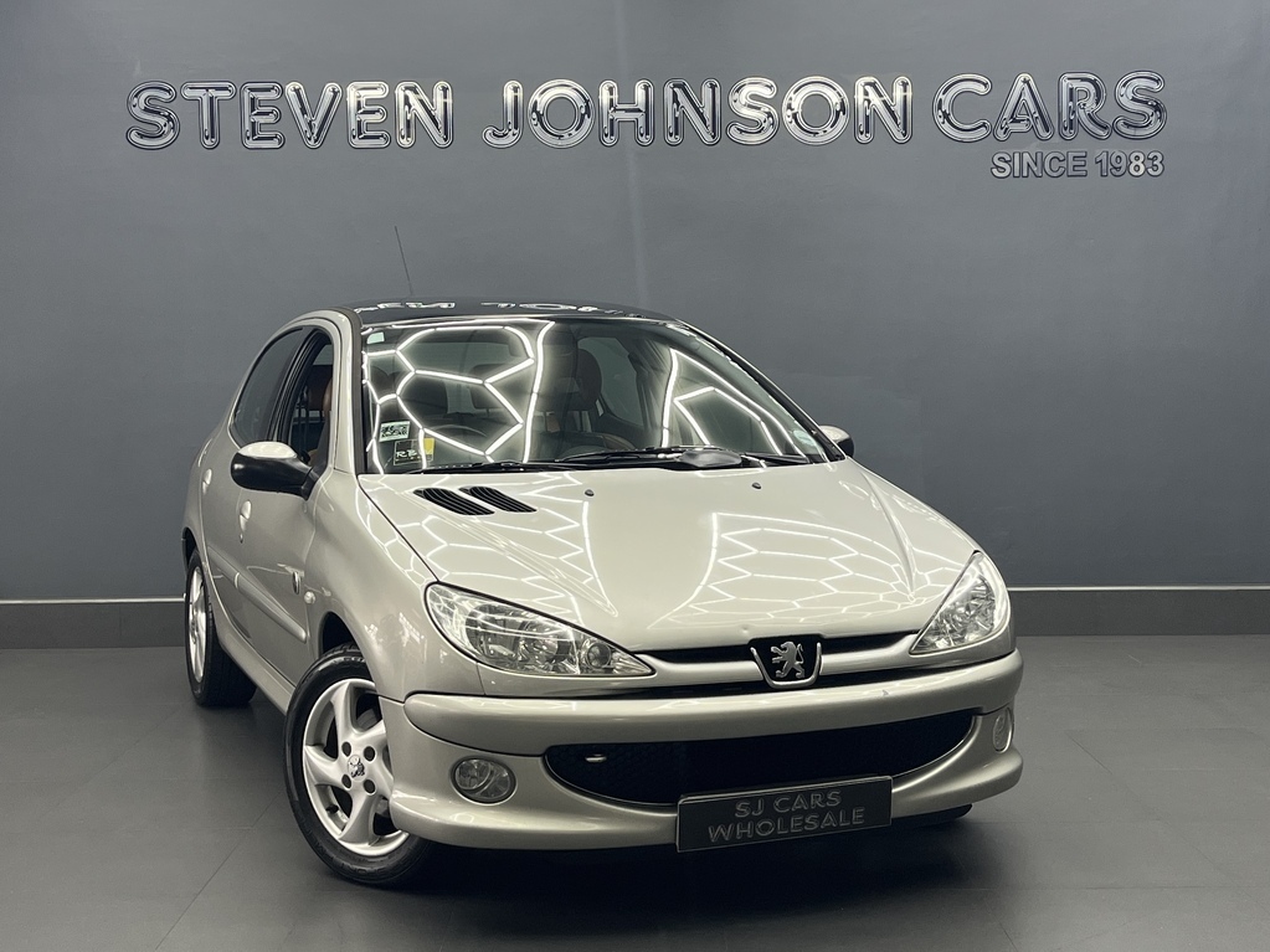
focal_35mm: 26
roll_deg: +0.4
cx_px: 635
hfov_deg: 67.3
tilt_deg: -1.8
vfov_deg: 53.1
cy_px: 476
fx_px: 954
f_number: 1.6
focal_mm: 5.1
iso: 64
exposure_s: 1/100
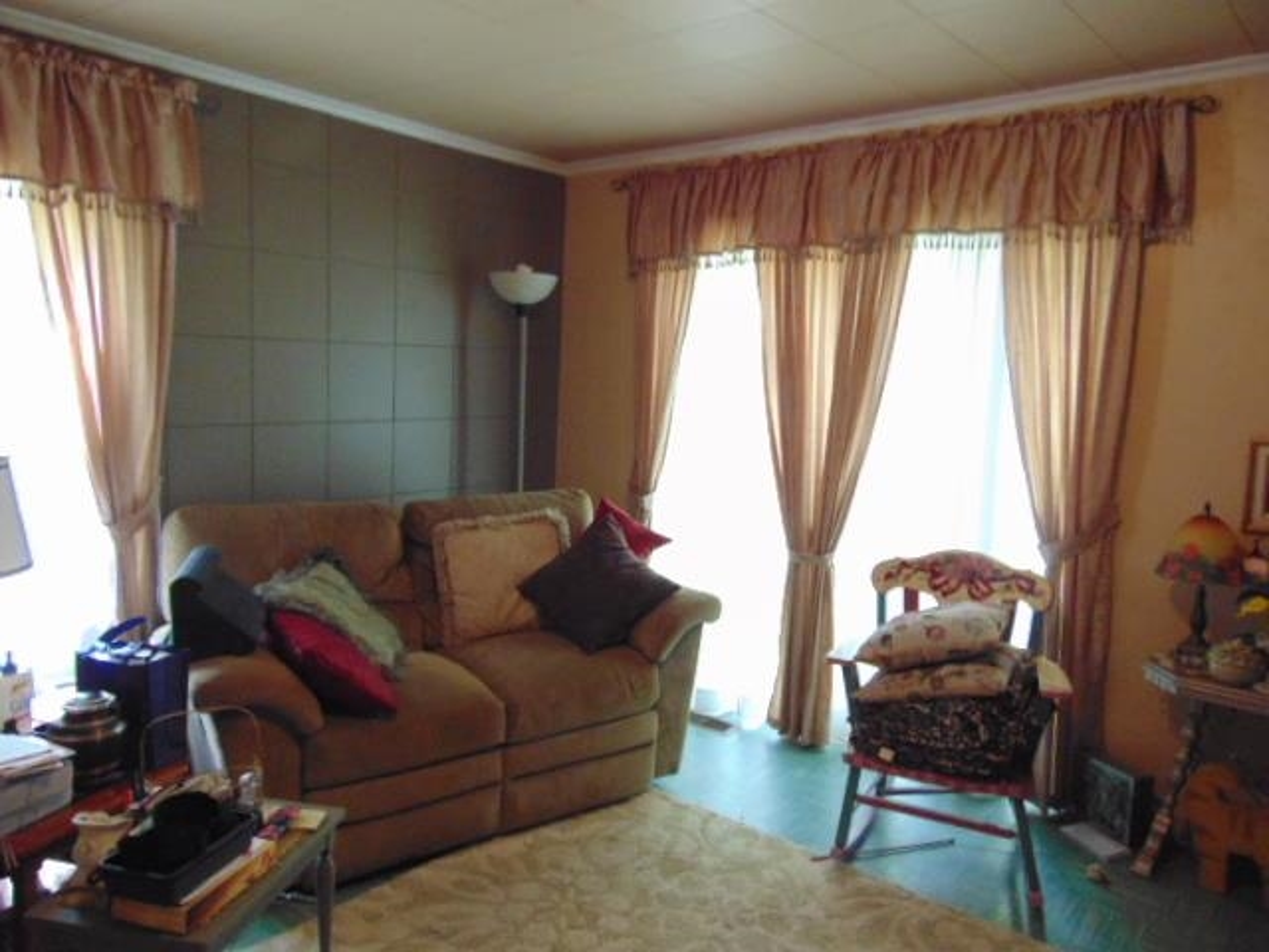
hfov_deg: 69.4
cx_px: 634
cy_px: 476
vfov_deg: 54.9
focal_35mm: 25
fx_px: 916
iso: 400
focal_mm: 4.5
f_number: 3
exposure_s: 1/25
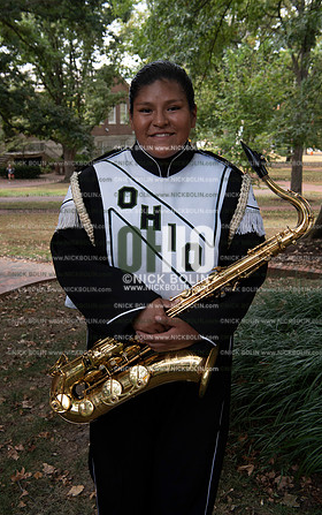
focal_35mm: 41
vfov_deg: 48.2
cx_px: 166
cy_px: 258
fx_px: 575
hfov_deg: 31.3
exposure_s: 1/100
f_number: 8
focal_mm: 40
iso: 500
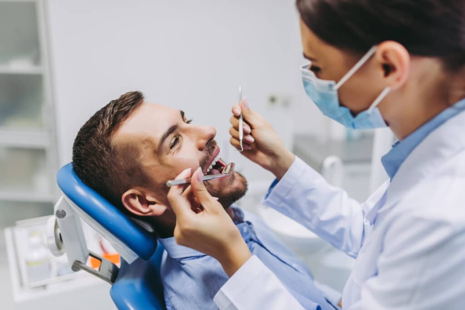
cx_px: 232
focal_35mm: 35
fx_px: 452
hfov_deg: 54.4
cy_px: 155
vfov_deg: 37.9
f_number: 2
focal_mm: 35
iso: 500
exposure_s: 1/200
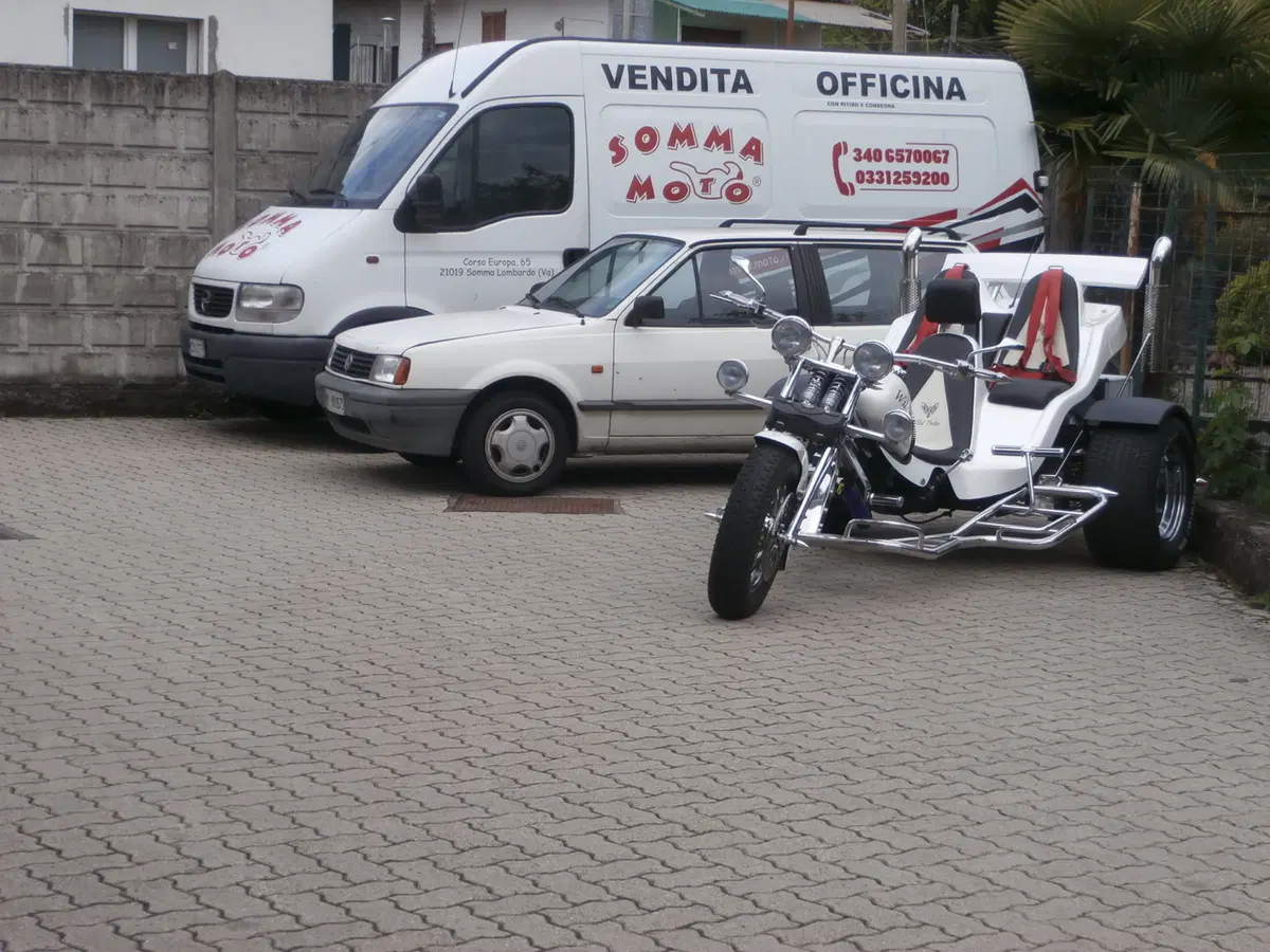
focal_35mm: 68
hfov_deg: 28.6
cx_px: 635
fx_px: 2495
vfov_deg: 21.6
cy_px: 476
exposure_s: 1/500
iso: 100
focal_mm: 12.1
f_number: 4.7
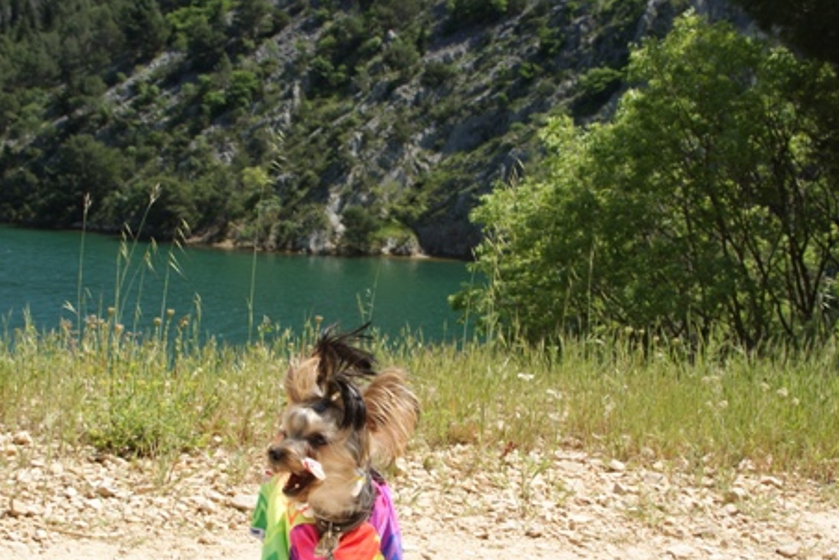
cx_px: 364
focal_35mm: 51
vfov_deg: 26.4
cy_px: 365
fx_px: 1189
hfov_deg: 38.8
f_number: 9
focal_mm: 24
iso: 100
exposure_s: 1/160
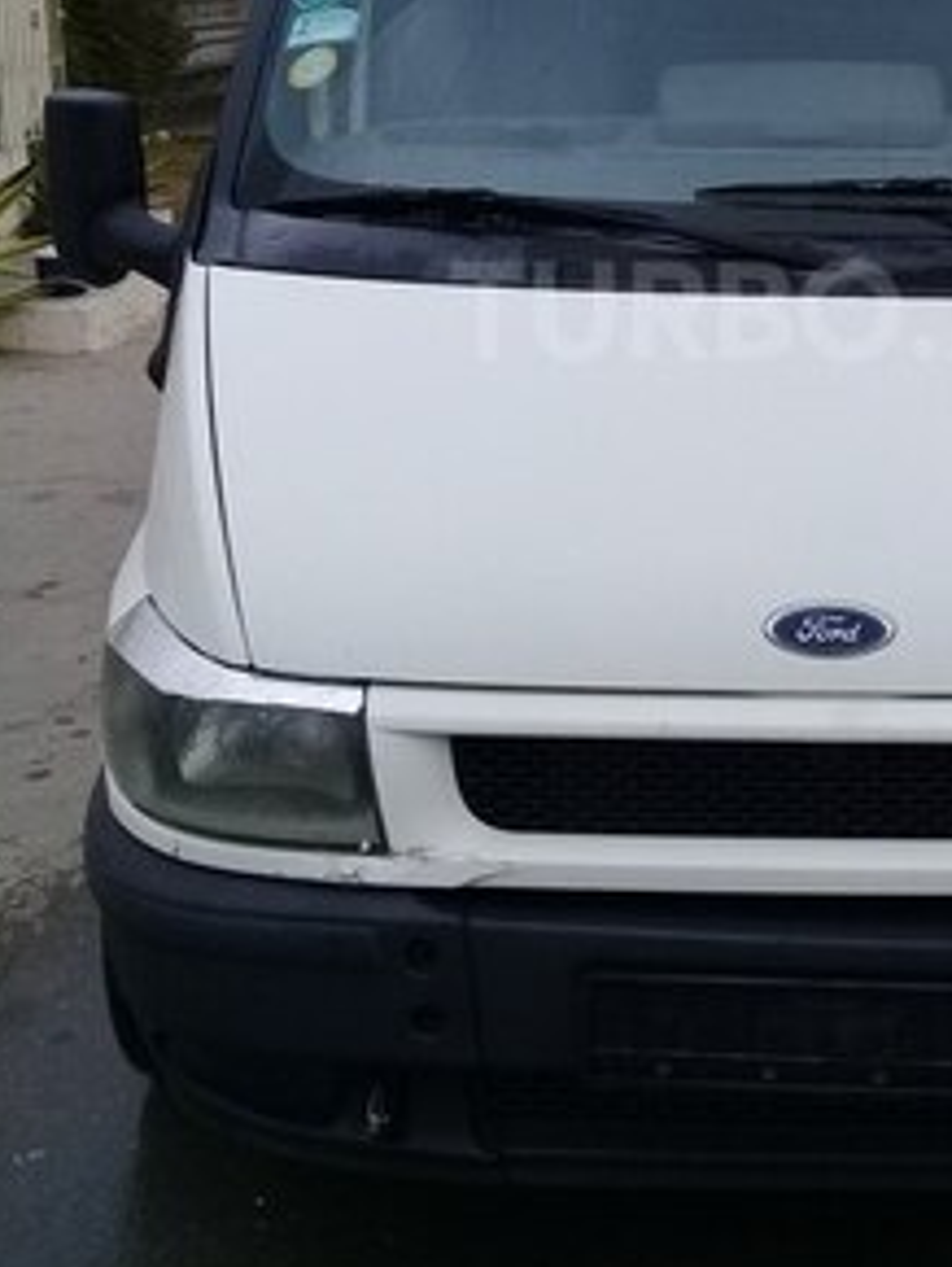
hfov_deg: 26.9
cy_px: 310
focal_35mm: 53
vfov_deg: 35.3
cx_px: 786
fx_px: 1941
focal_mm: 3.3
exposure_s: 1/344
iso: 50
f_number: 2.2
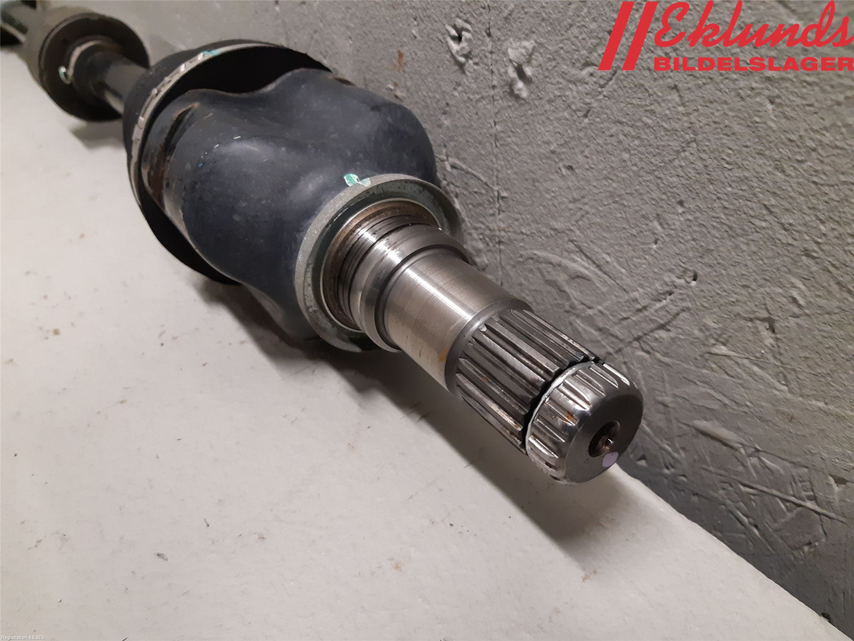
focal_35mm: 26
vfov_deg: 53.1
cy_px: 320
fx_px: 641
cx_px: 427
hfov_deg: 67.3
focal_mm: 3.93
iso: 250
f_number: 1.7
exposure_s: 1/50
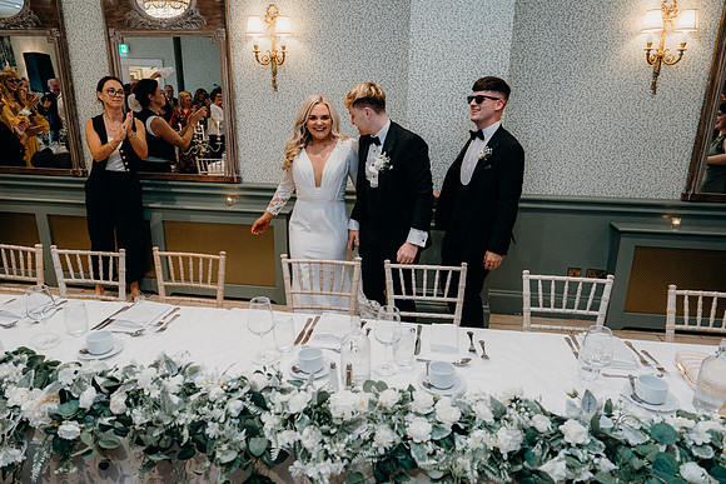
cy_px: 242
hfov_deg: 73.7
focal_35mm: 24
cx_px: 363
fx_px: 484
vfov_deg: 53.2
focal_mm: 24
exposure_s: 1/160
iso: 2000
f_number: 3.5
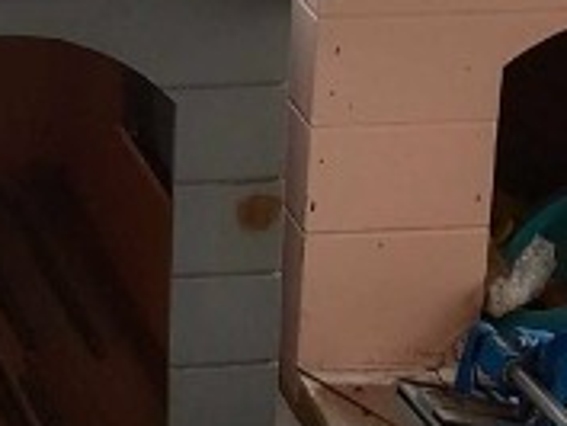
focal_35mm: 203
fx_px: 3327
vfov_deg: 7.3
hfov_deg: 9.6
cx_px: -93
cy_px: -96
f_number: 1.8
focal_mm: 3.95
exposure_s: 1/588
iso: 111
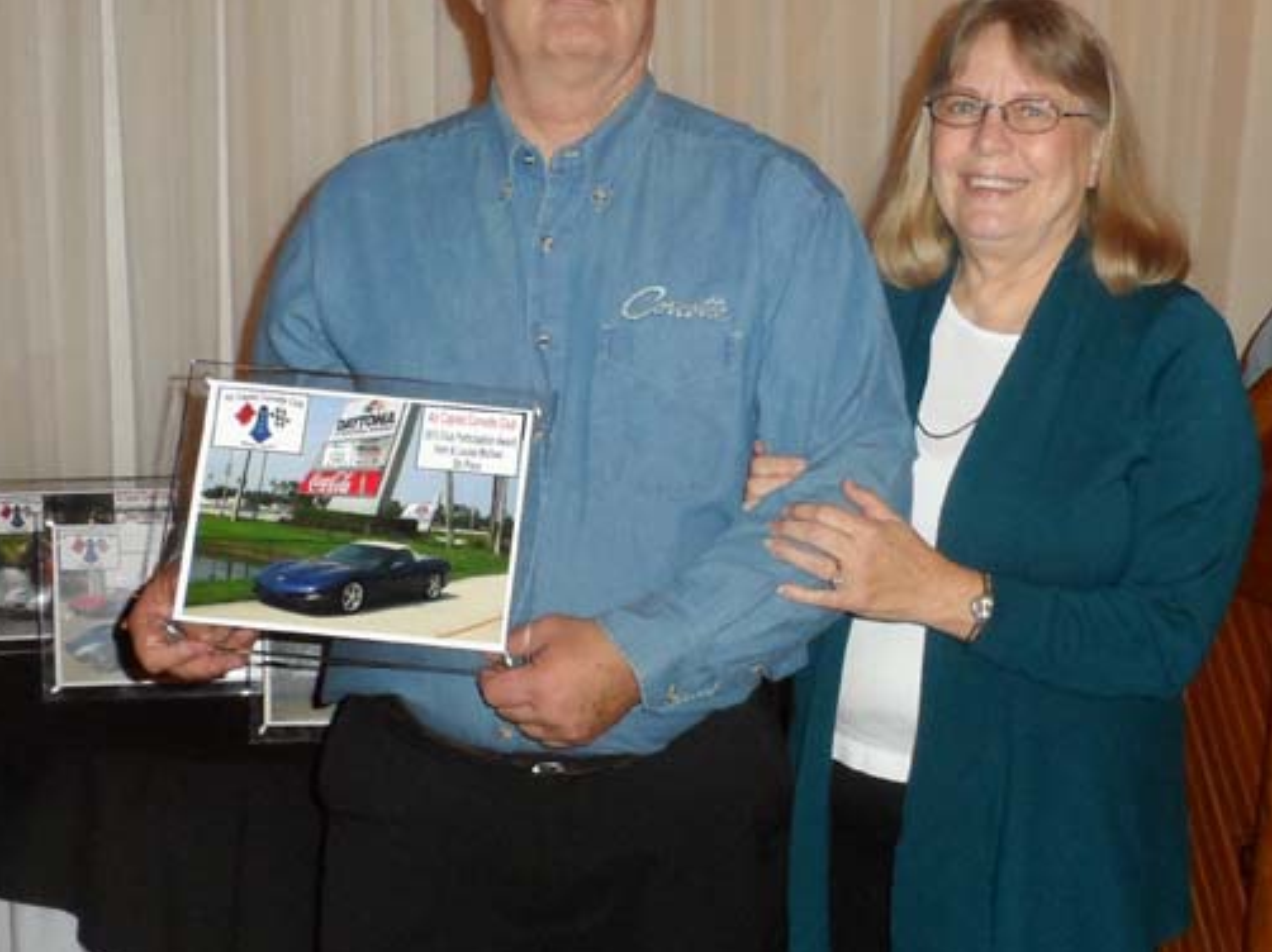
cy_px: 643
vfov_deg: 29.4
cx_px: 715
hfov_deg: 38.9
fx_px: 1800
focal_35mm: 49
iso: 240
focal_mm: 4
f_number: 3.2
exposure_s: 1/30
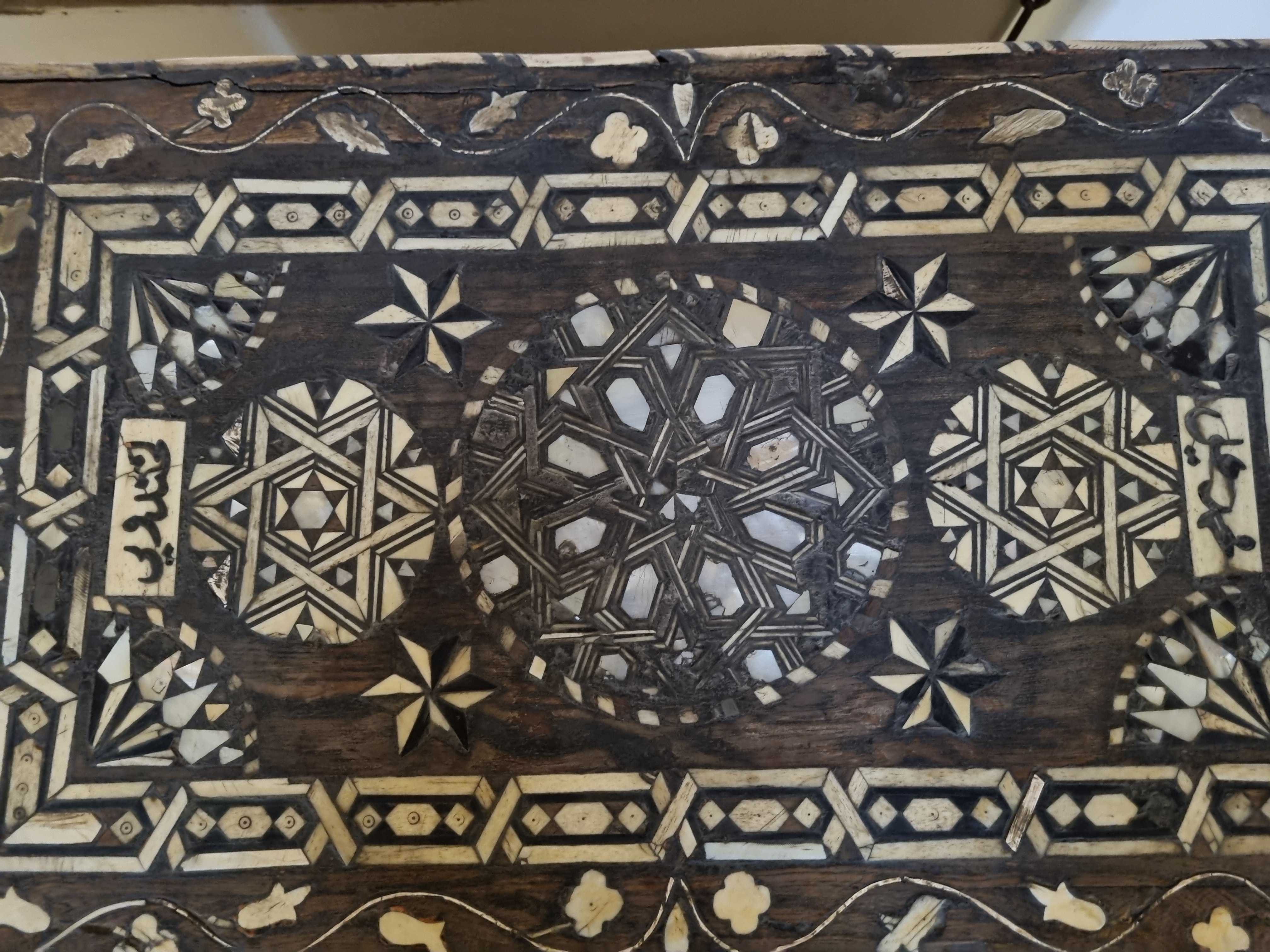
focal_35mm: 26
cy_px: 476
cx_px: 635
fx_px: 954
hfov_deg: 67.3
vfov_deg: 53.1
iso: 1250
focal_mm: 5.4
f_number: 1.8
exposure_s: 1/25
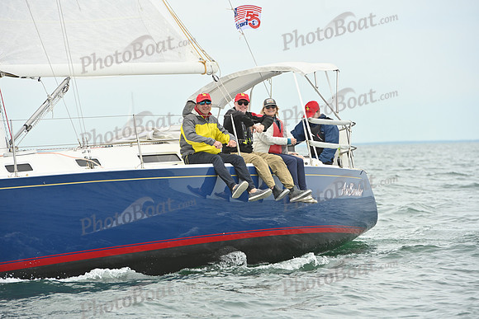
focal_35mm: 200
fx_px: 2662
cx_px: 240
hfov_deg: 10.3
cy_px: 160
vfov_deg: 6.9
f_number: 7.1
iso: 320
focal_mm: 200
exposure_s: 1/1000
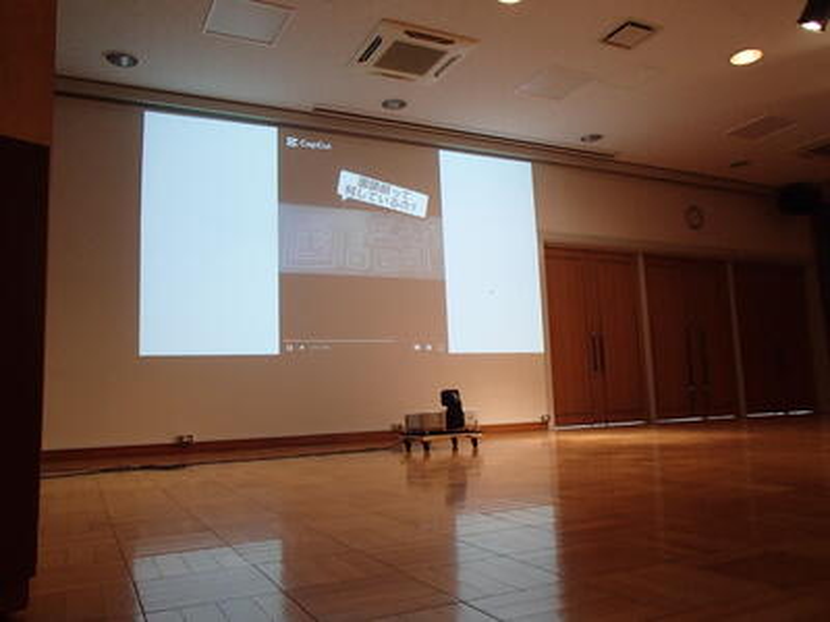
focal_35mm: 28
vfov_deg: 49.7
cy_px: 311
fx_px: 671
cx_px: 415
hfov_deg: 63.4
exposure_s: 1/30
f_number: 3.9
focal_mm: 5
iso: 320
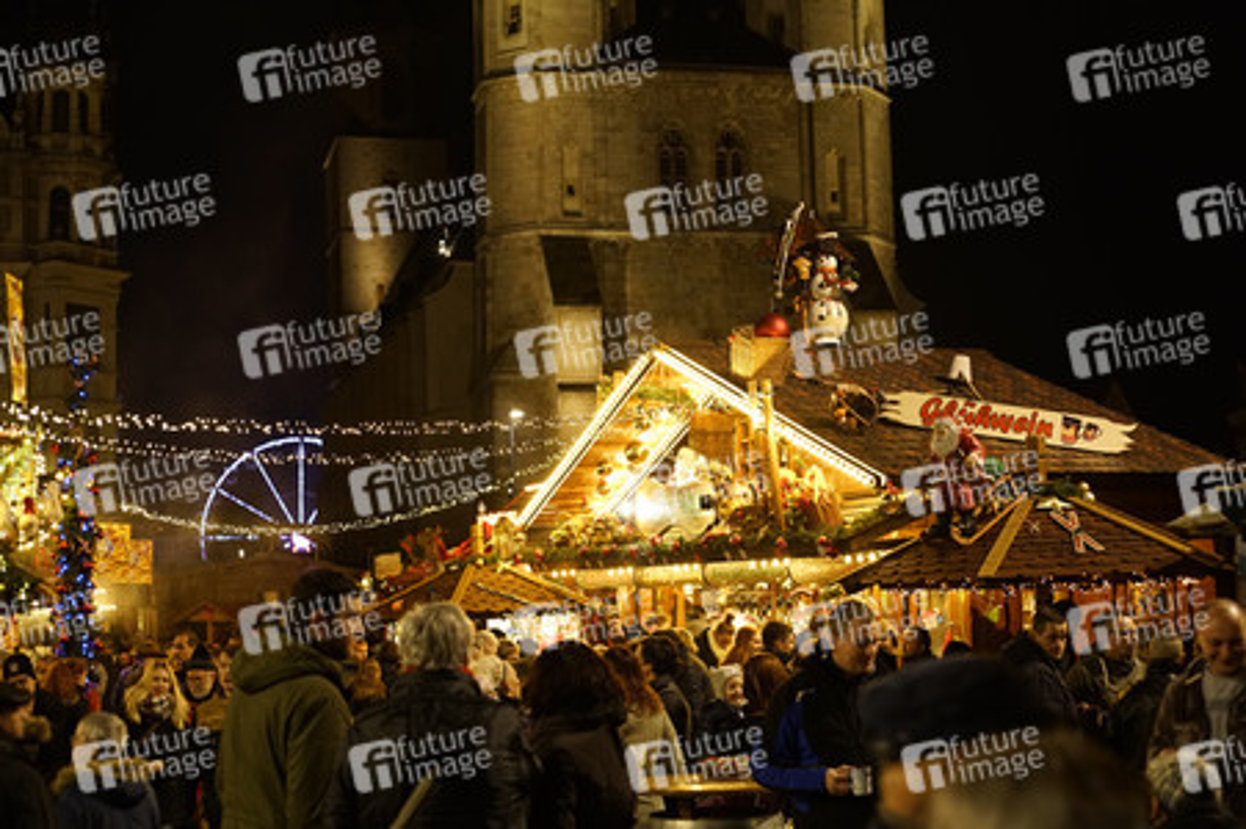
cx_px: 623
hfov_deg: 39.6
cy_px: 414
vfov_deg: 27.0
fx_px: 1729
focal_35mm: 50
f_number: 3.2
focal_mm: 50
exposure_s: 1/60
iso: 1600
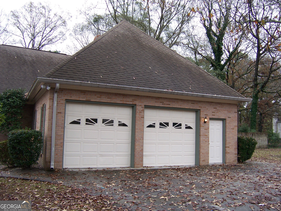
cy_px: 106
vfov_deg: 42.9
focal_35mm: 33
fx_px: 268
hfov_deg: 55.4
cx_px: 140
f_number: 3.4
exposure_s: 1/125
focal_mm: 5.5
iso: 80
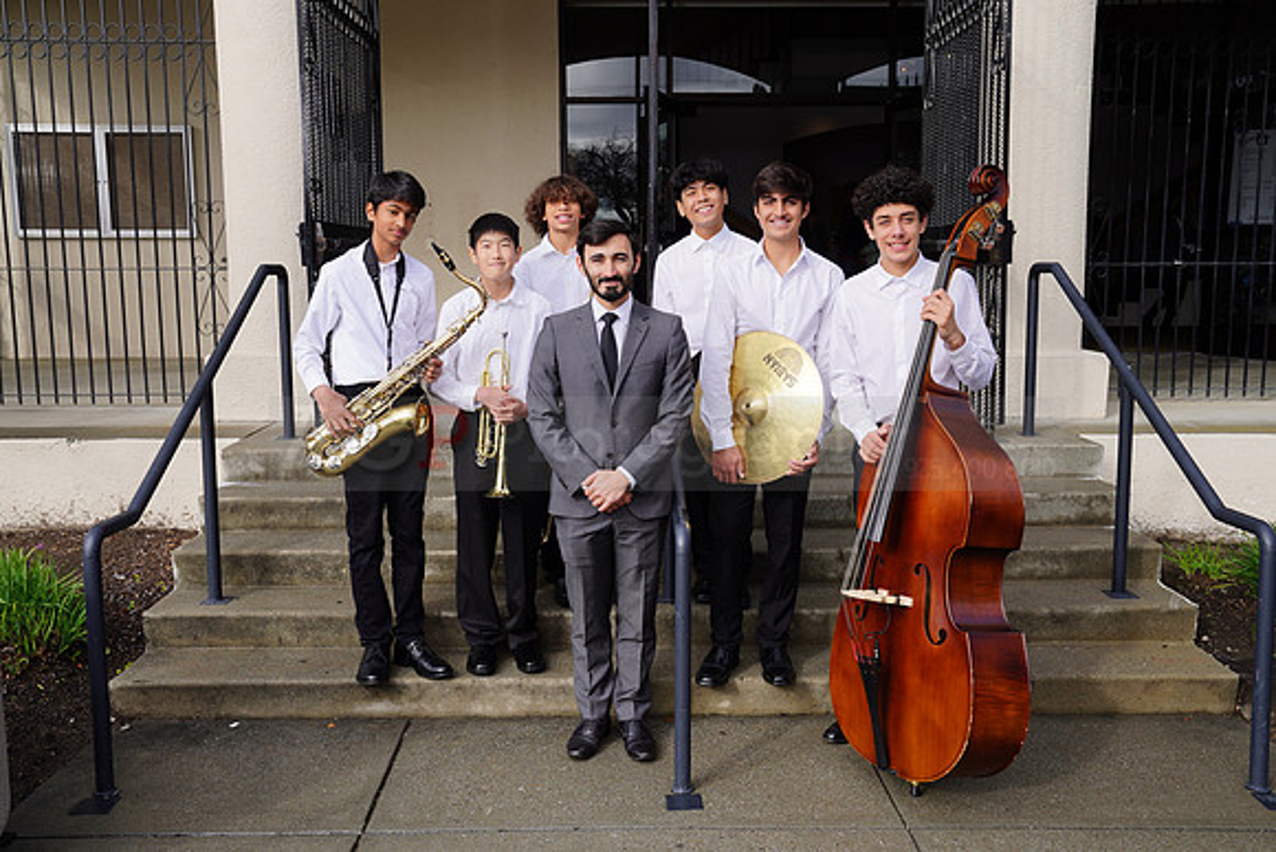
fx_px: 1170
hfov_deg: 57.2
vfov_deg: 40.0
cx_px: 638
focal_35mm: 33
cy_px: 426
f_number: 8
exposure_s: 1/200
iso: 100
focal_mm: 33
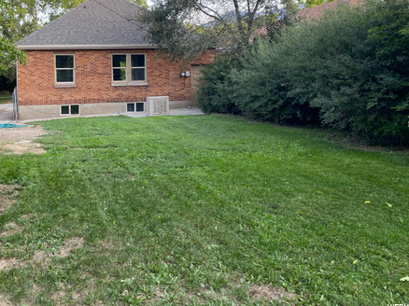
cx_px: 119
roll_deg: +0.1
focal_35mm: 38
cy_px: 87
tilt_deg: +2.4
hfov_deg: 47.7
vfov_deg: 37.0
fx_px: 449
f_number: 1.8
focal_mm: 4.25
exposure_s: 1/243
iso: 32
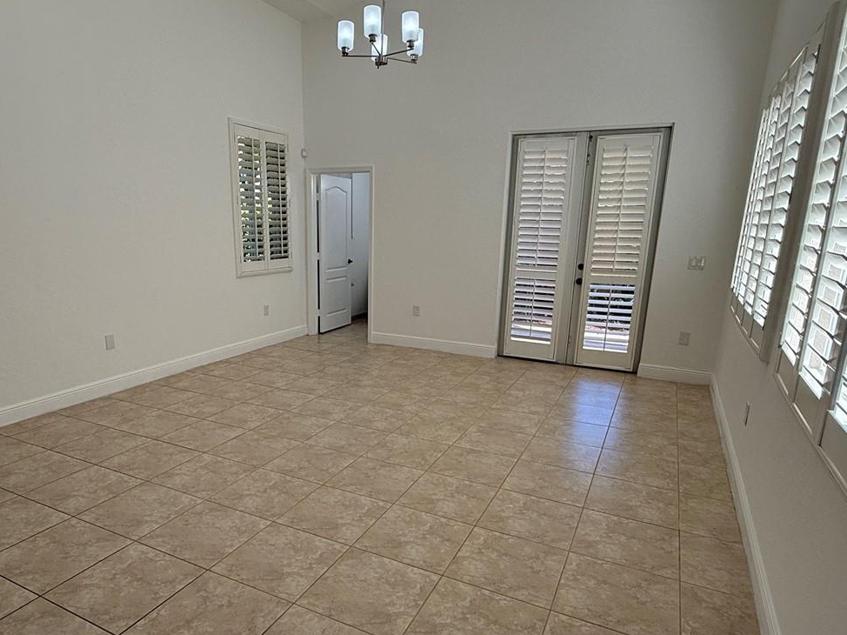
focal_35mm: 23
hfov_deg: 73.7
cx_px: 377
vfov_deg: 58.6
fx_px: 563
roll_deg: -1.0
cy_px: 360
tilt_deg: -12.6
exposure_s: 1/186
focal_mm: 2.22
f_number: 2.2
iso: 50
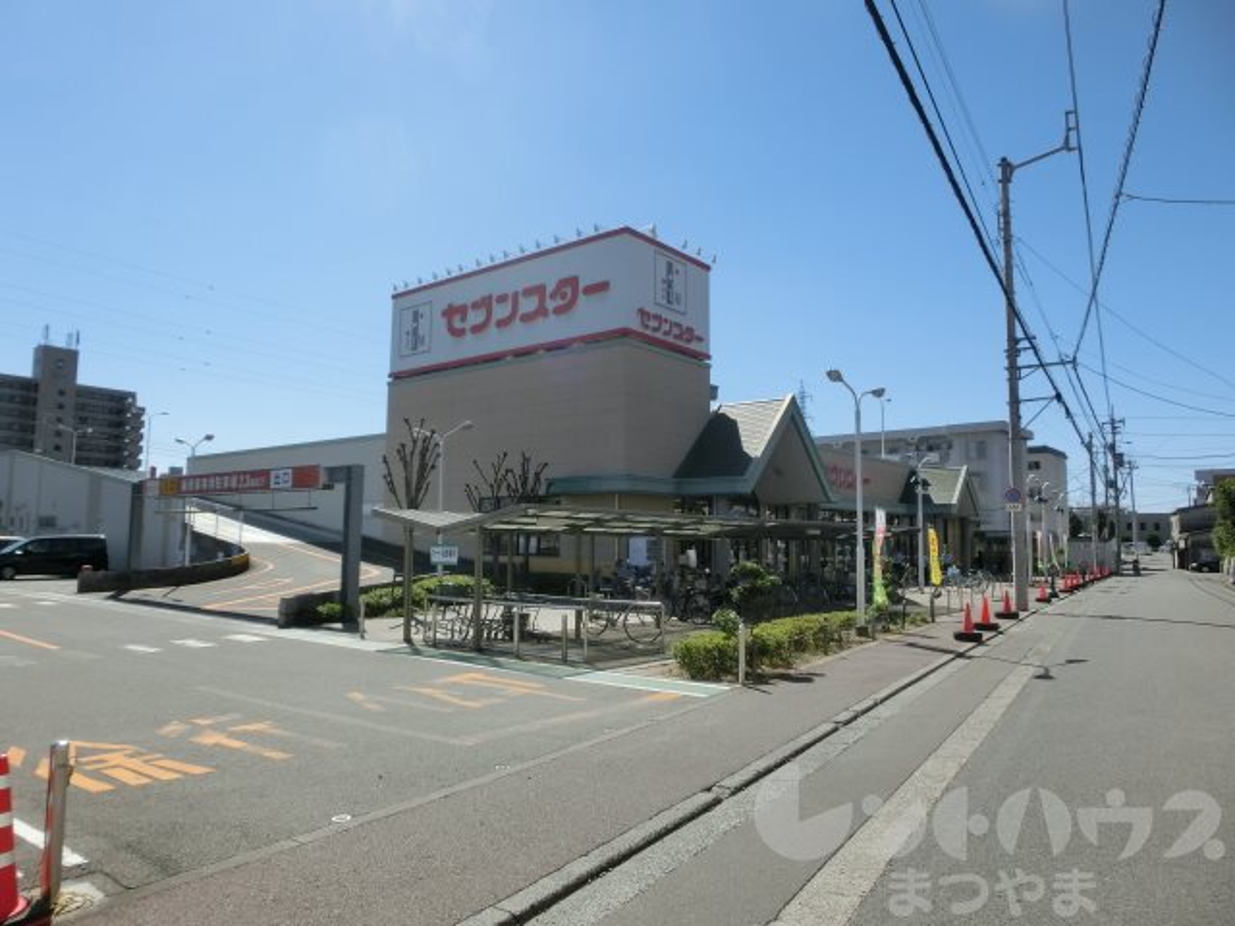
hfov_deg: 71.6
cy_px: 463
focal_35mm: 24
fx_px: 856
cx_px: 618
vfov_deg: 56.8
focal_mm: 4.24
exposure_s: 1/250
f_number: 7.9
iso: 80
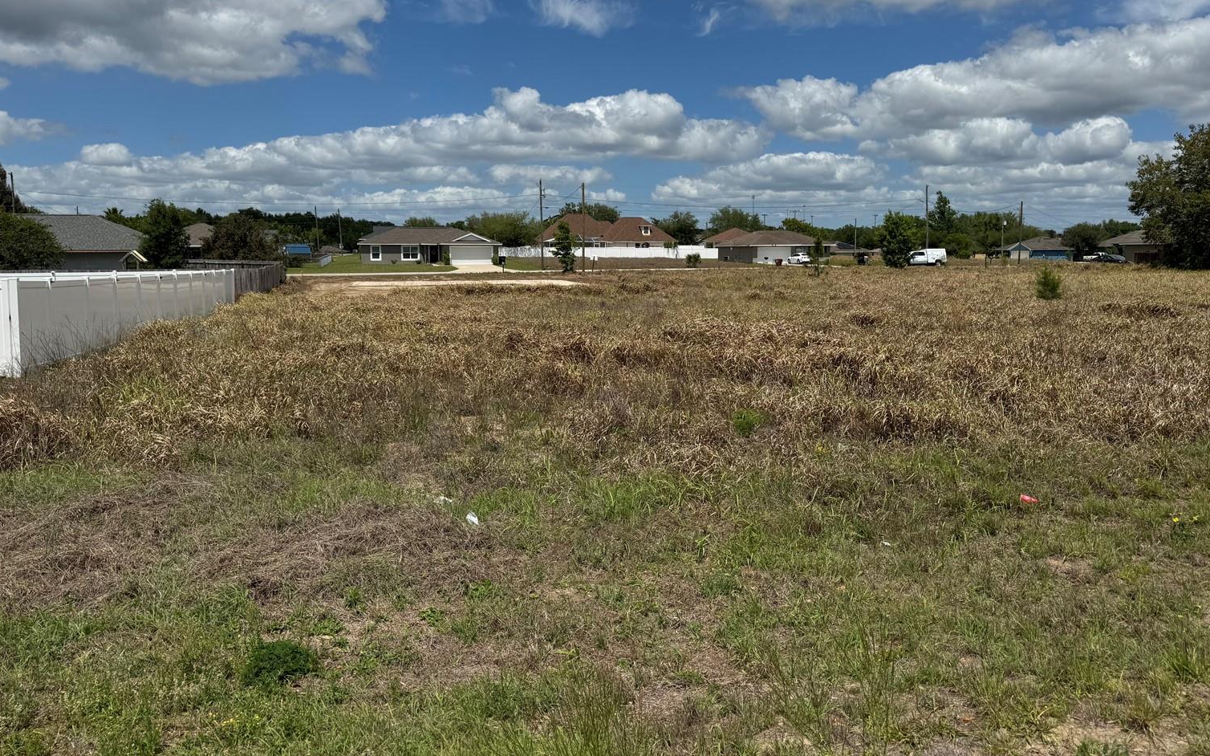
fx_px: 890
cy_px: 314
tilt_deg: -4.9
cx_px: 631
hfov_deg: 68.4
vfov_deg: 45.8
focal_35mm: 27
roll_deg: -0.4
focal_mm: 6.76
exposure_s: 1/9009
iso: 80
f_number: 1.78
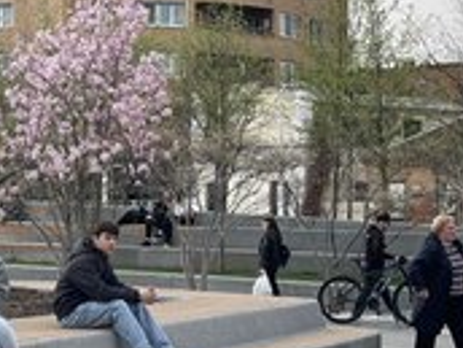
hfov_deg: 16.1
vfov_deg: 12.2
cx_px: 38
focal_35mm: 121
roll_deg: +0.0
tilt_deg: +4.8
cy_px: 94
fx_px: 1618
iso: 25
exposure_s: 1/705
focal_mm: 6
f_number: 2
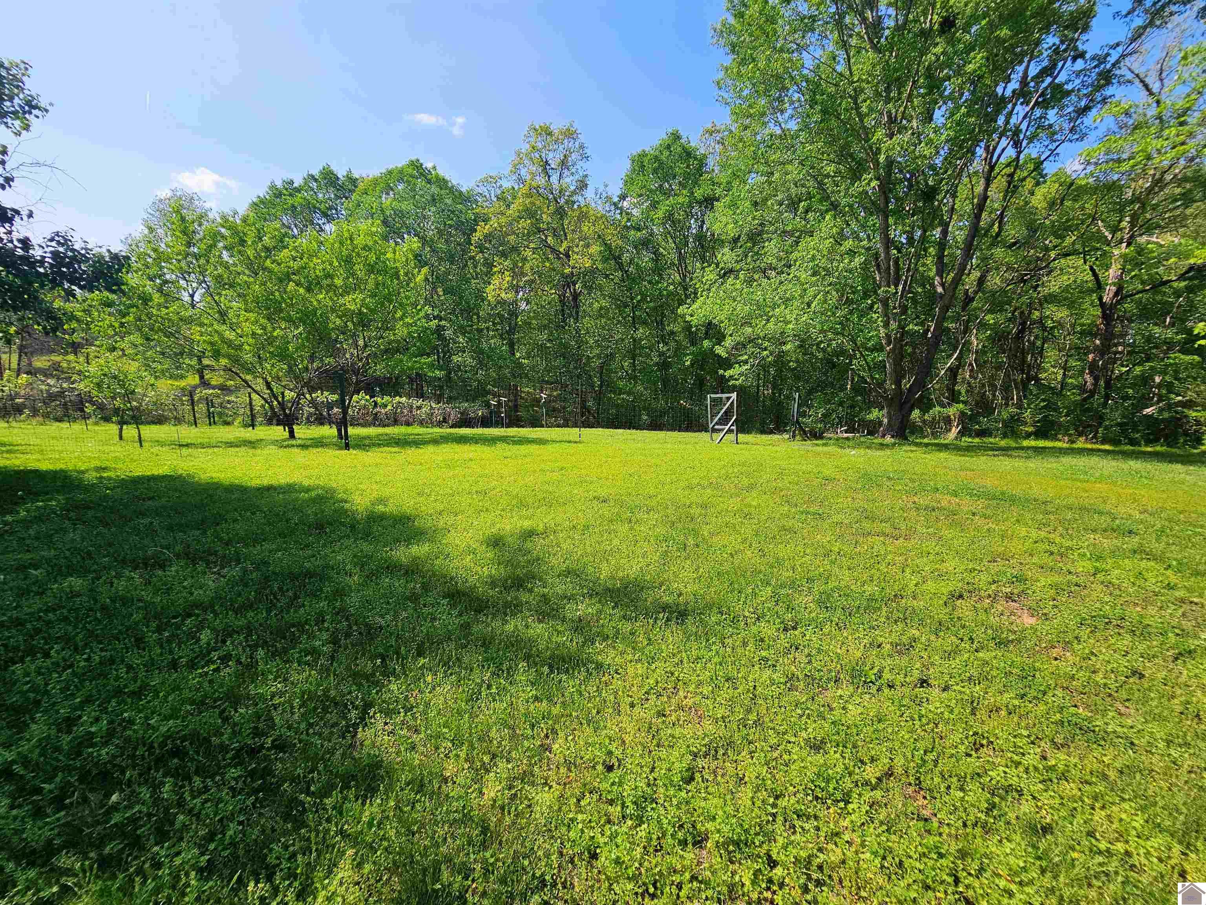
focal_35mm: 13
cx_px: 603
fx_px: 453
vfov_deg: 89.9
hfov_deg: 106.2
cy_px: 452
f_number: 2.2
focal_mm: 2.2
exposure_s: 1/1951
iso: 50
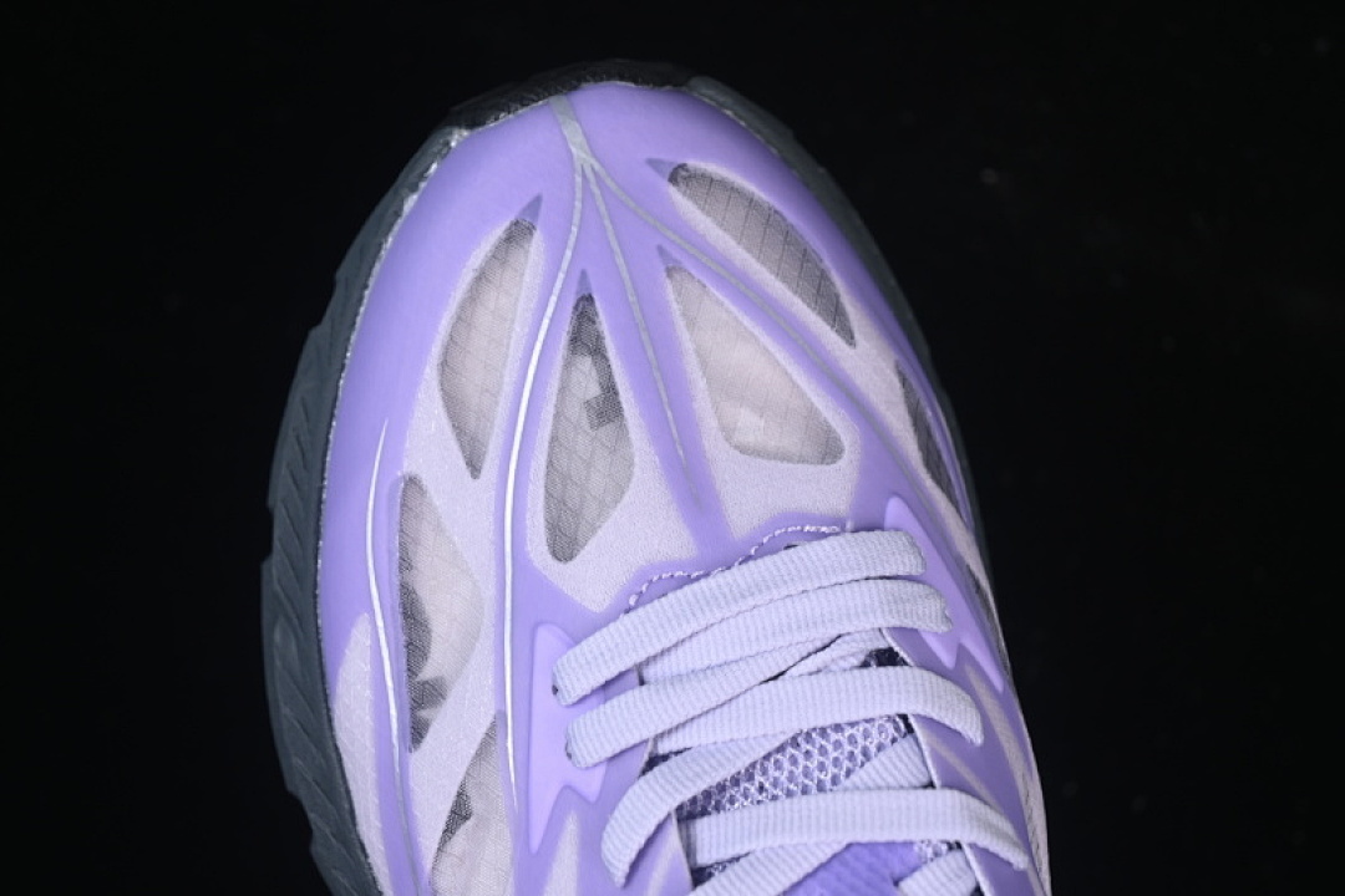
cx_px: 672
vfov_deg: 18.2
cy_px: 448
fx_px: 2802
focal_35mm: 75
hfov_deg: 27.0
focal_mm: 50
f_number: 6.3
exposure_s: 1/60
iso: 160
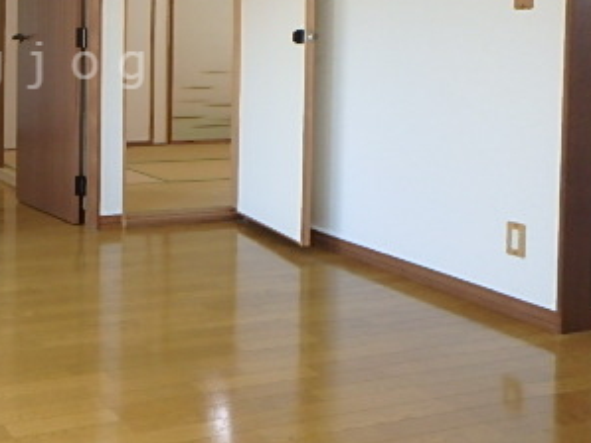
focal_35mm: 45
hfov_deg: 38.1
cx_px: 20
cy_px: 65
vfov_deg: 31.0
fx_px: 768
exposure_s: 1/30
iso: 320
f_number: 3.5
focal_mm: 3.7
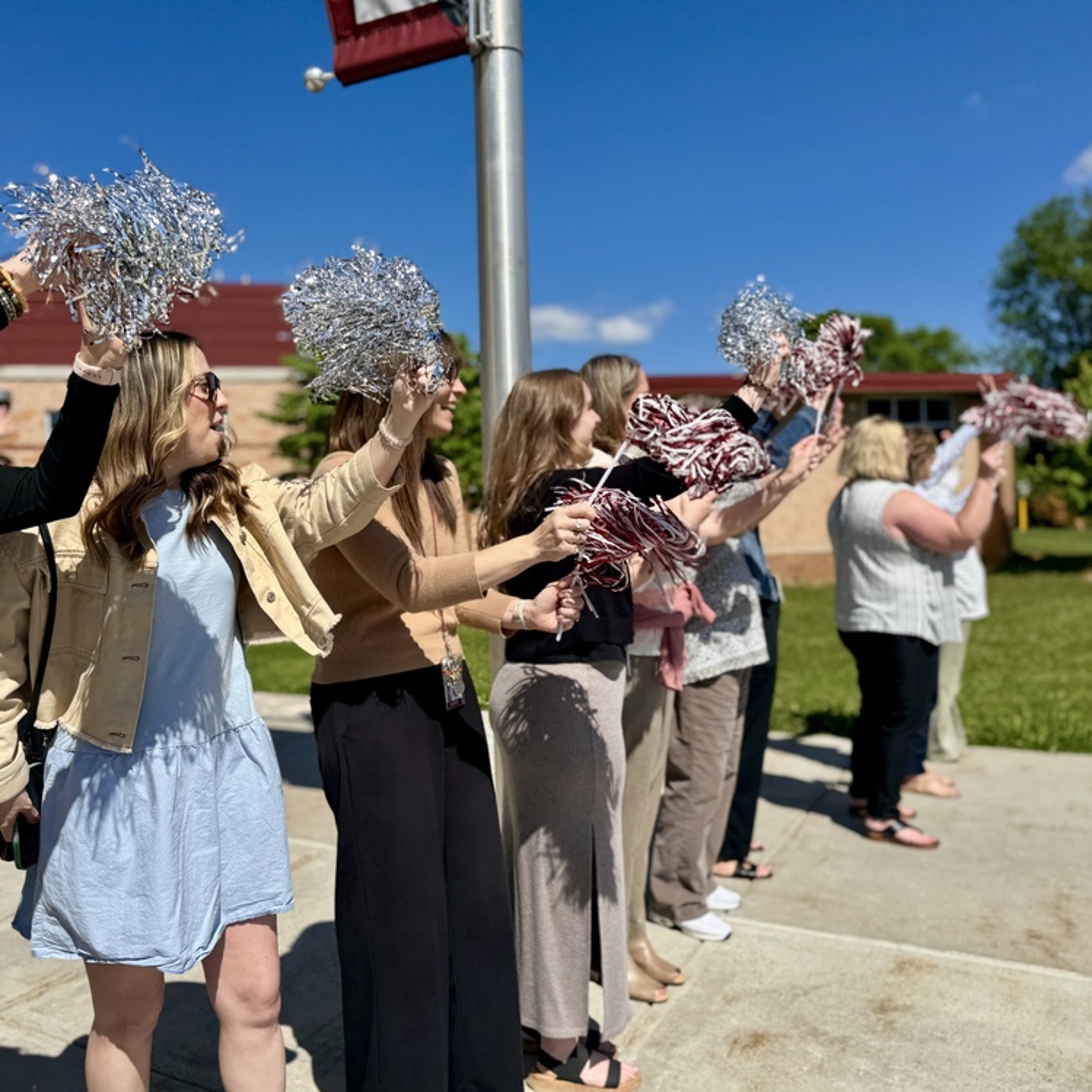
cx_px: 385
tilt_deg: -1.0
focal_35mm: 29
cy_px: 545
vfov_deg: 55.6
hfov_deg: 54.7
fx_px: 1035
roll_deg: +1.6
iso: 80
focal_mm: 6.76
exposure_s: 1/7092
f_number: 1.78
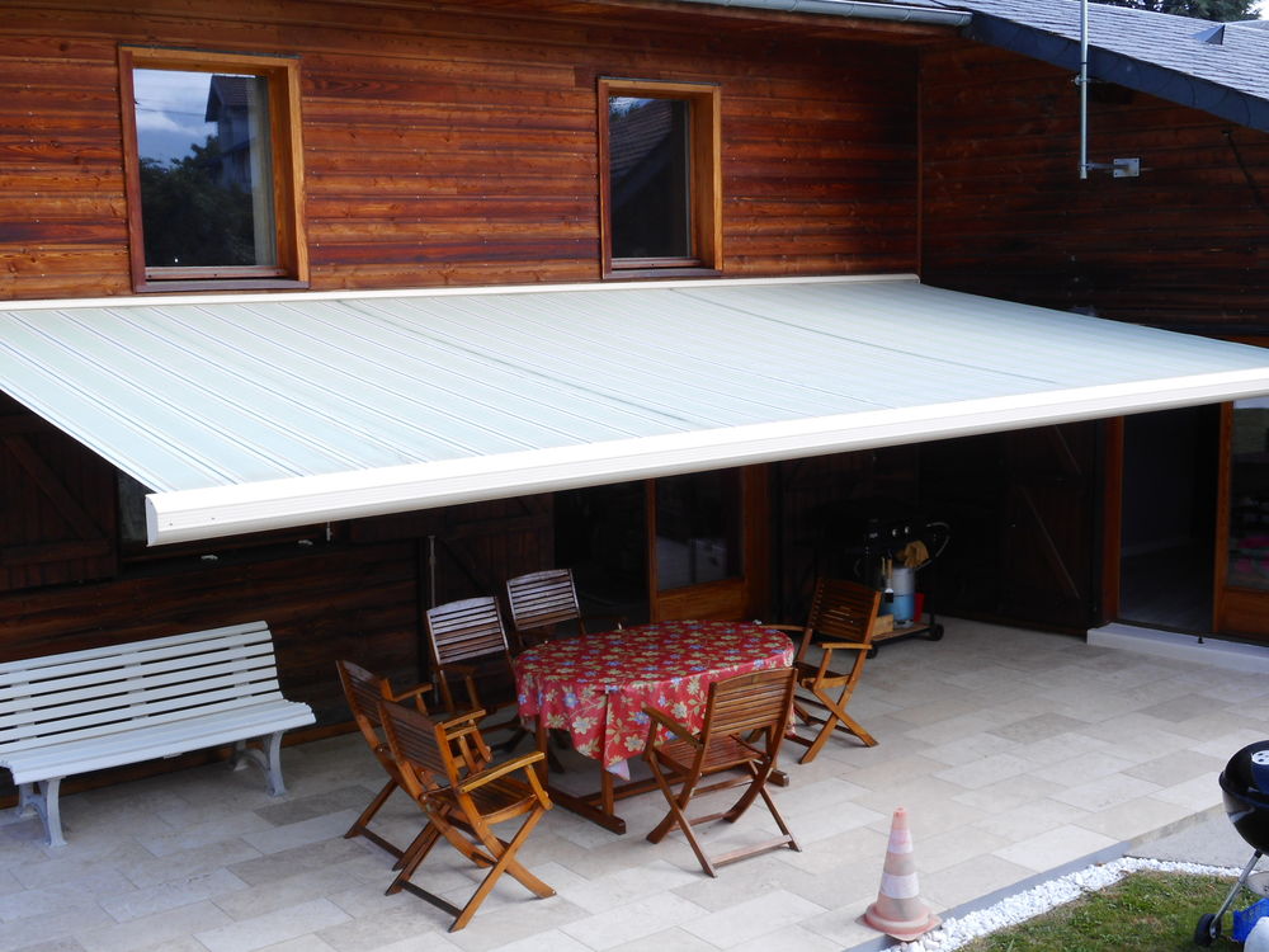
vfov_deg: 32.9
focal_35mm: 44
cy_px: 476
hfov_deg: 42.9
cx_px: 634
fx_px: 1613
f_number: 4.7
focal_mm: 7.9
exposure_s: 1/160
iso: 80
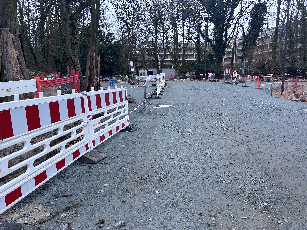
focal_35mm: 26
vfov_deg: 53.1
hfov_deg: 67.3
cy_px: 115
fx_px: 231
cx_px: 154
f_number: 1.5
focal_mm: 5.7
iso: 125
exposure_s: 1/113
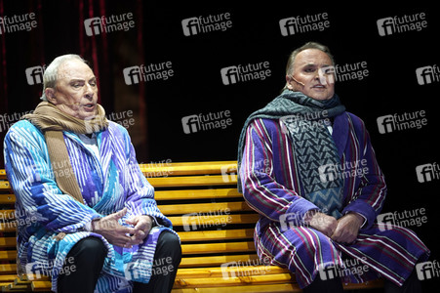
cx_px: 220
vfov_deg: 4.1
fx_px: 4091
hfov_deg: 6.2
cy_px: 146
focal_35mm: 335
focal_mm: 335
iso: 1600
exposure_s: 1/200
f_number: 6.3
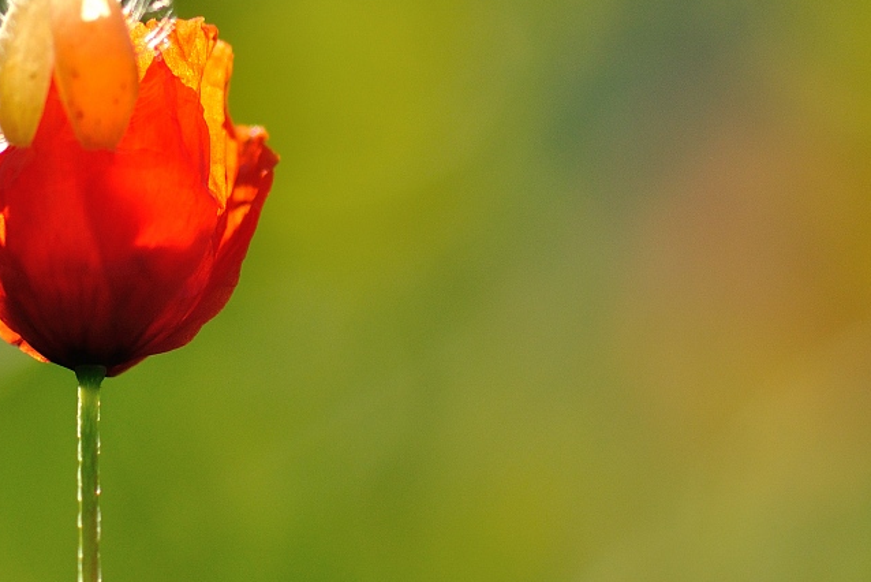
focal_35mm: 247
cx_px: 403
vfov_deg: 5.6
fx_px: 5973
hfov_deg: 8.3
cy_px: 285
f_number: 3
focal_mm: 105
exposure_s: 1/2000
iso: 200
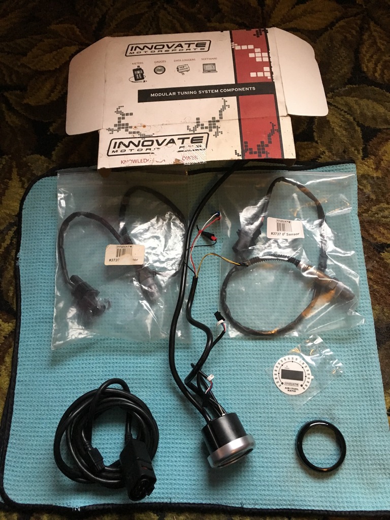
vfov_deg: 61.7
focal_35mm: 29
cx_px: 195
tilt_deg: -69.8
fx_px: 436
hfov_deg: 48.2
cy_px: 260
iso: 200
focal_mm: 4.15
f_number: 2.2
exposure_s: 1/25
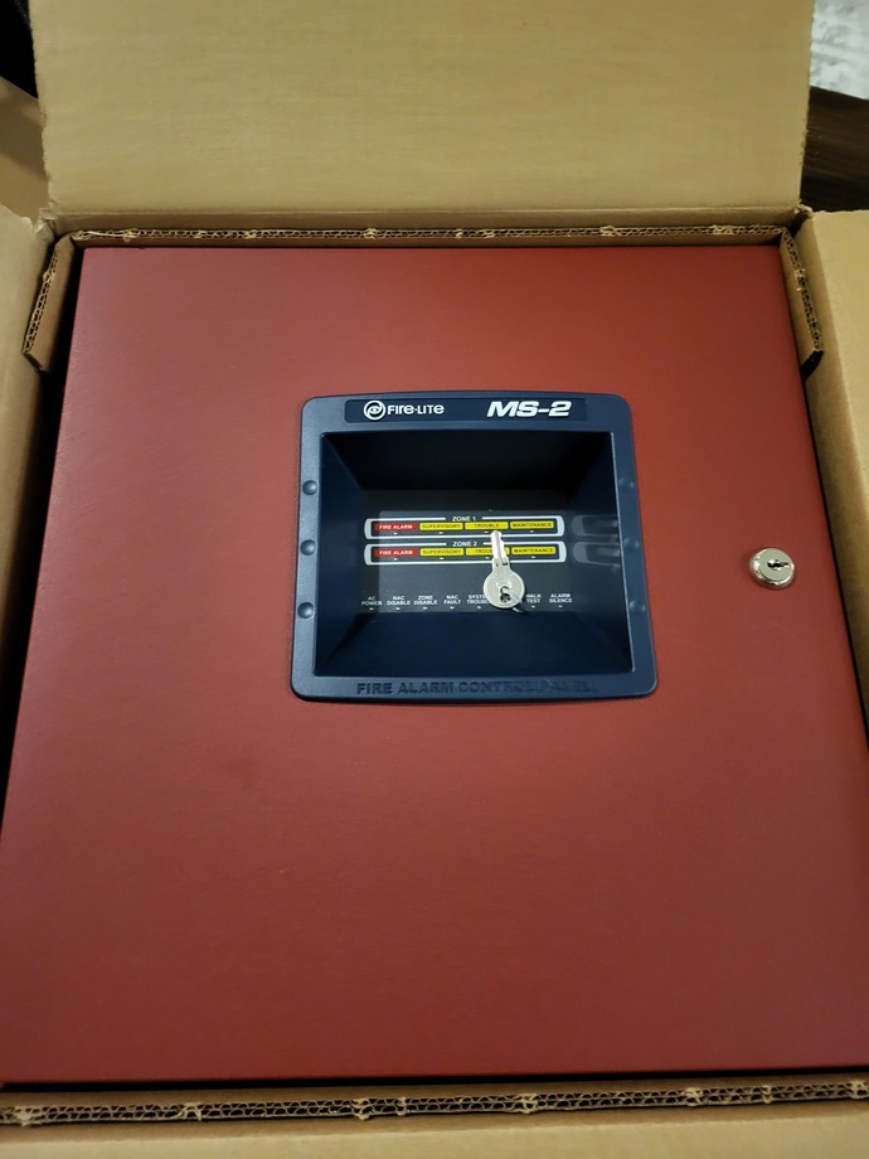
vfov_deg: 71.6
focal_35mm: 24
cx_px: 434
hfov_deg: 56.8
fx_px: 803
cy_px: 580
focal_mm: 5
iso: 800
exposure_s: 1/24
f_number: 1.8
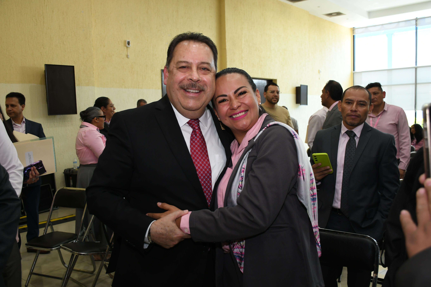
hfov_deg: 55.8
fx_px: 407
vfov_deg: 38.9
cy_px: 144
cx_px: 216
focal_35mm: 34
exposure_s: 1/100
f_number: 3.8
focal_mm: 23
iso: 800
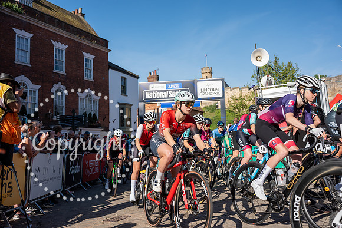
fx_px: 314
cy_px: 114
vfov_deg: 40.0
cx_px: 171
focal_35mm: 33
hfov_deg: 57.2
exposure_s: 1/800
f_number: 4
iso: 100
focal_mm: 33
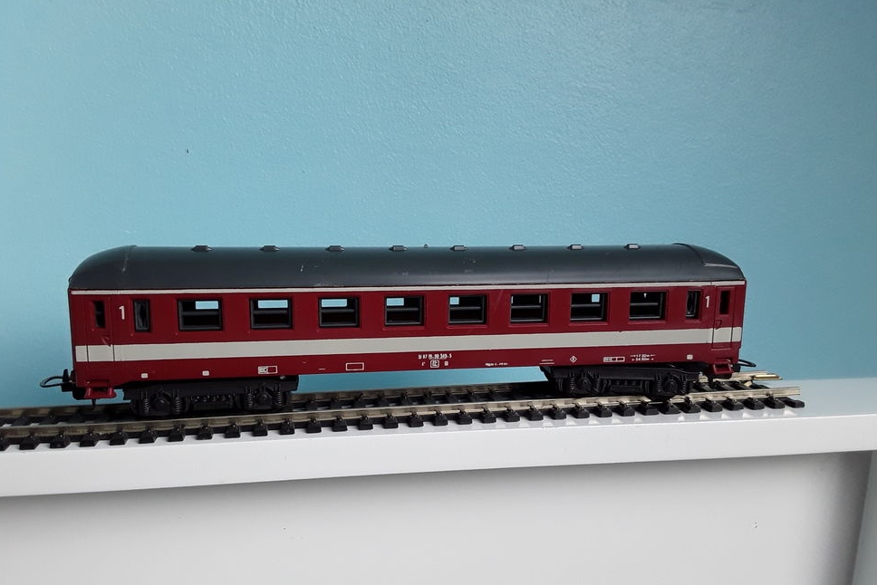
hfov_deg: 63.6
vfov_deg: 44.9
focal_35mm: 29
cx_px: 429
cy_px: 323
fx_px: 707
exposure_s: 1/100
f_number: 1.9
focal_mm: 2.91
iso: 64
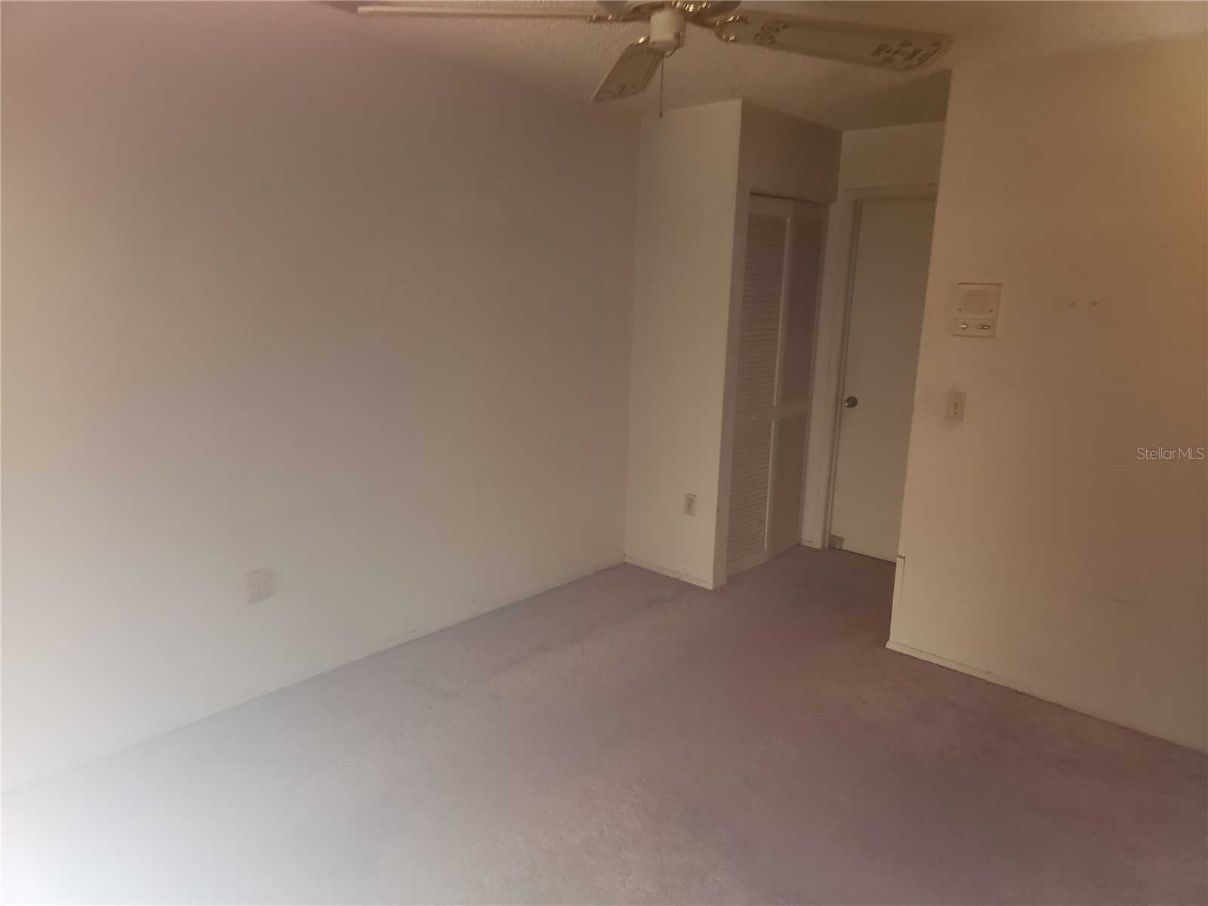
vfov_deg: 58.9
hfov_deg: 73.9
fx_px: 803
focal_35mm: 23
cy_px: 453
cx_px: 604
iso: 200
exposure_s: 1/10
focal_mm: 5.4
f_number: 1.8
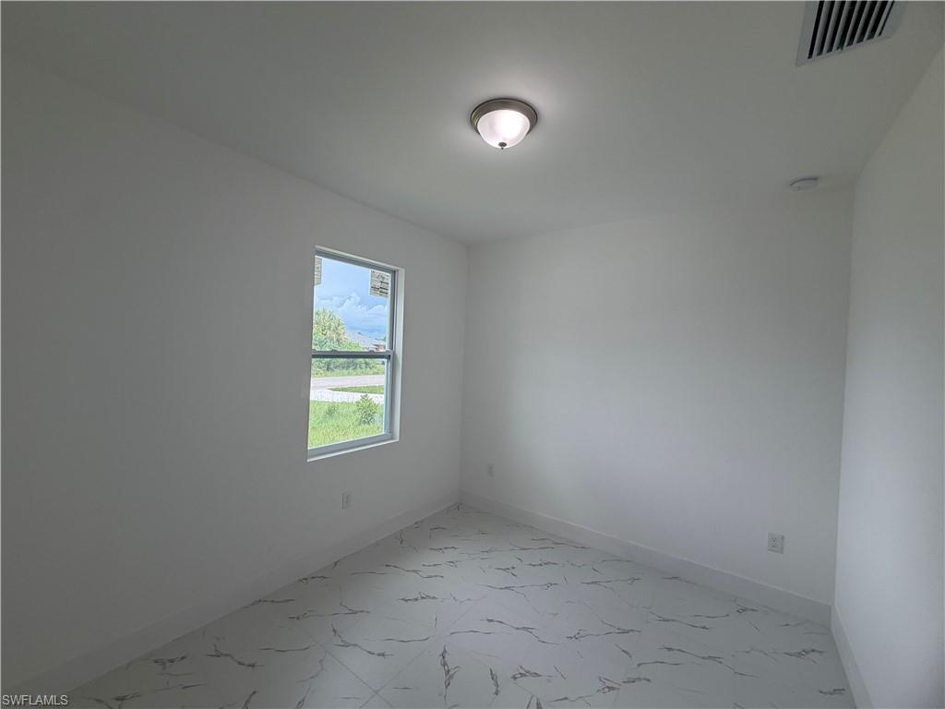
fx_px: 382
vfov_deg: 85.7
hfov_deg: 102.1
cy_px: 354
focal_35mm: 14
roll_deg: -2.2
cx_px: 472
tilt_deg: -0.6
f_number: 2.2
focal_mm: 2.22
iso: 64
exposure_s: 1/121
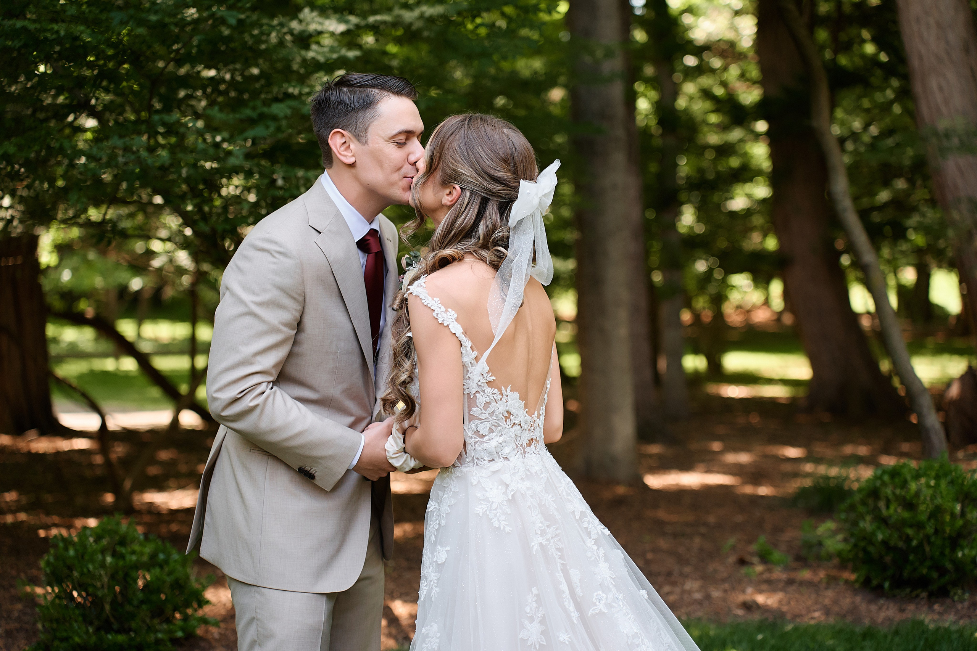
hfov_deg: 27.0
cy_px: 326
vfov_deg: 18.2
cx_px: 488
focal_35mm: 75
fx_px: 2035
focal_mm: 75
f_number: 2.8
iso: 500
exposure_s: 1/500
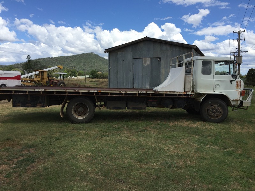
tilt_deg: -3.8
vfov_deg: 48.2
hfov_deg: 61.7
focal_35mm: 29
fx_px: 214
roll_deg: -0.4
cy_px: 96
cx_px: 128
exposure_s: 1/2326
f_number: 2.2
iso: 32
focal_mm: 4.15
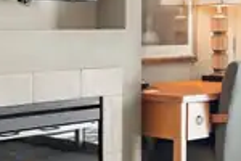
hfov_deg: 21.2
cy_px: 36
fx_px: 643
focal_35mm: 96
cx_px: 93
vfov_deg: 14.2
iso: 400
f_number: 4.5
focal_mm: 24
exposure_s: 1/20
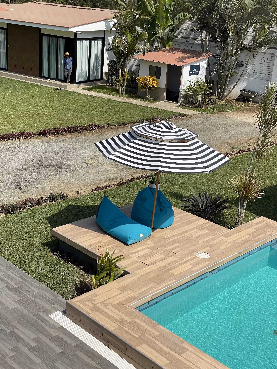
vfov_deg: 36.8
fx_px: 555
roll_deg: -4.0
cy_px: 184
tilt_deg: -19.7
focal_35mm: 52
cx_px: 138
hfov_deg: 28.0
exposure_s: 1/2283
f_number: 2
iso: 25
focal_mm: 6
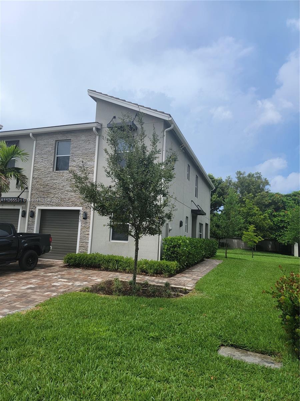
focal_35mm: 24
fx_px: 277
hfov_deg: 56.8
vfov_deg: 71.6
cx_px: 150
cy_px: 200
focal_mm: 6.7
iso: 16
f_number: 1.8
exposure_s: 1/976
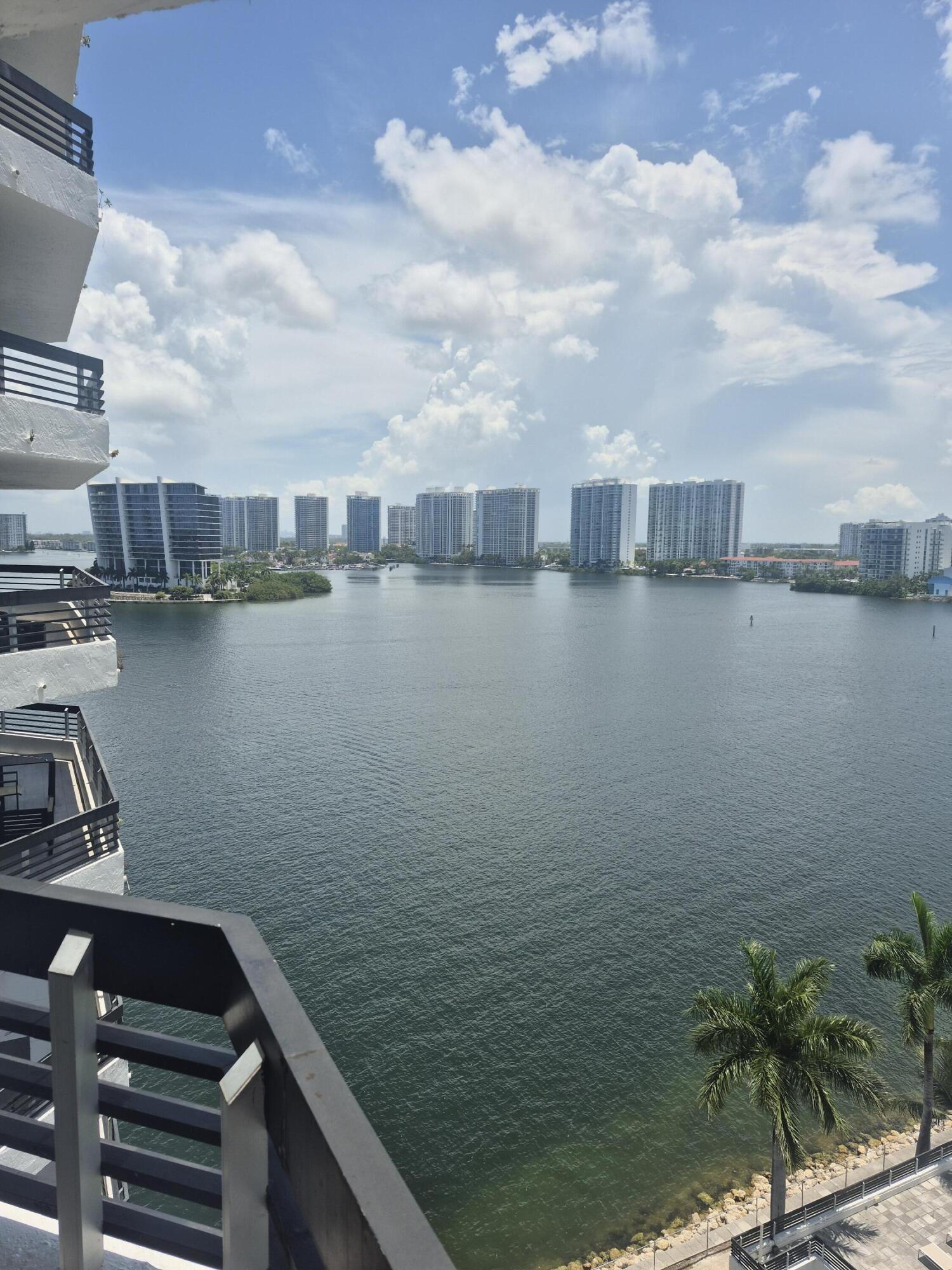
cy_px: 635
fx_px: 843
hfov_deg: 58.9
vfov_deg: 73.9
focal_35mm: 23
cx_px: 476
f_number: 1.8
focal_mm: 5.4
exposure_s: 1/2384
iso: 25
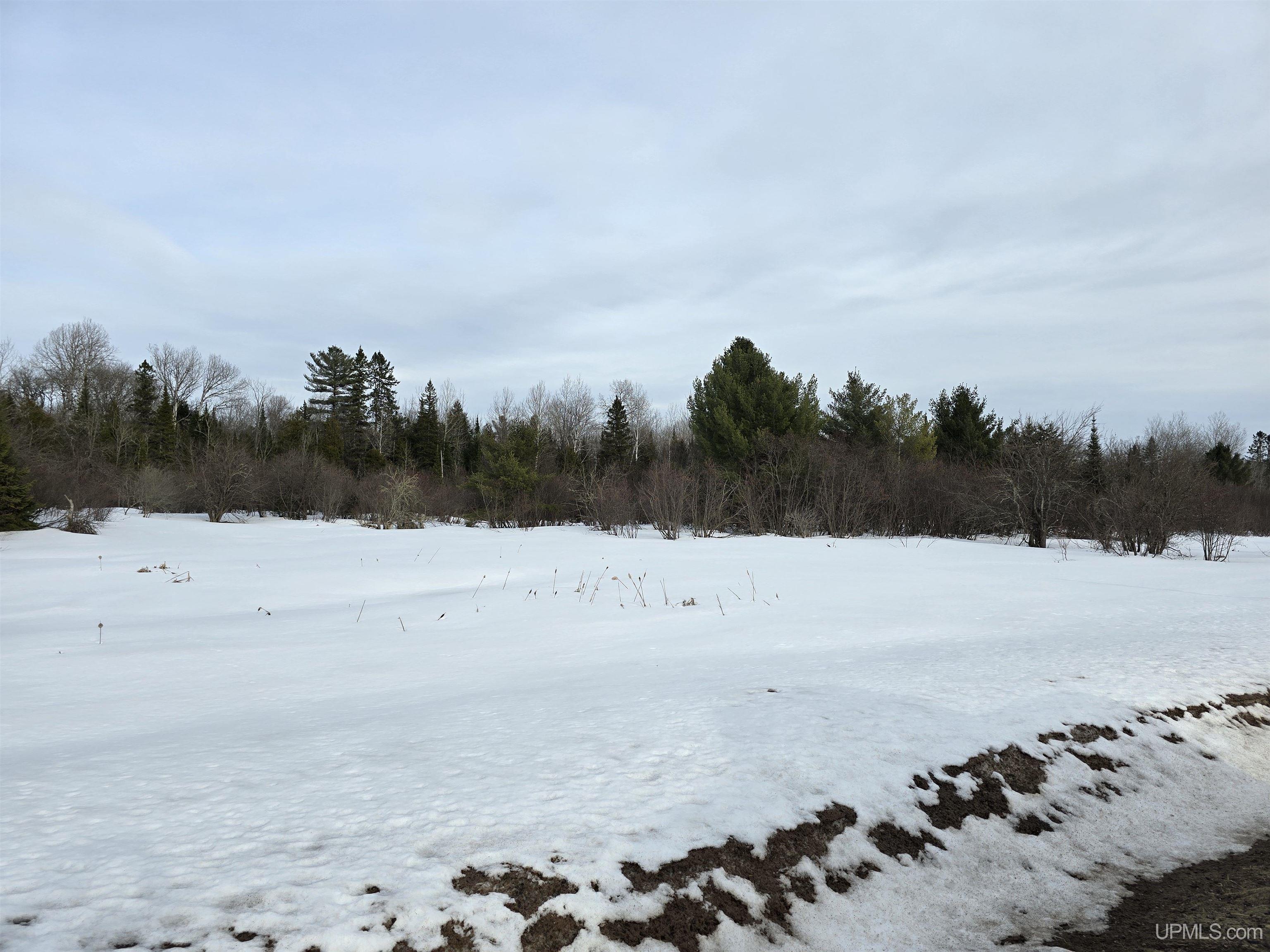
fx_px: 844
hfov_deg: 73.9
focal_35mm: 23
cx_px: 635
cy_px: 476
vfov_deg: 58.9
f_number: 1.7
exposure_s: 1/661
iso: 12
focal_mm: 6.3
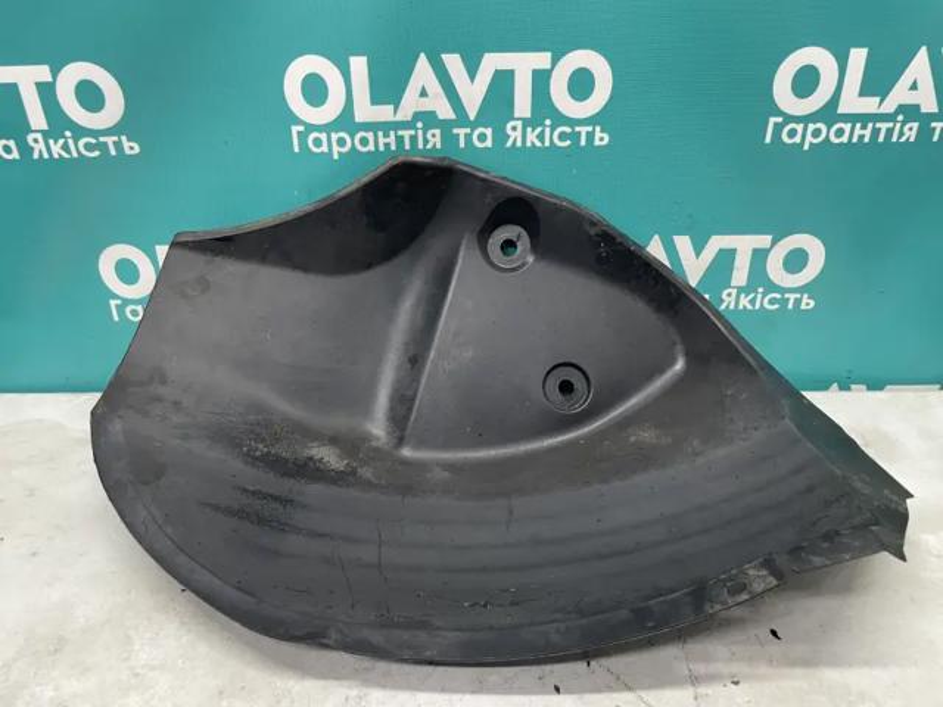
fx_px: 708
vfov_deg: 53.1
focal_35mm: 26
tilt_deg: -27.5
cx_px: 472
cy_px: 354
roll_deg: +2.3
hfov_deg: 67.3
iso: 100
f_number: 1.6
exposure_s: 1/50
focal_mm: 4.2
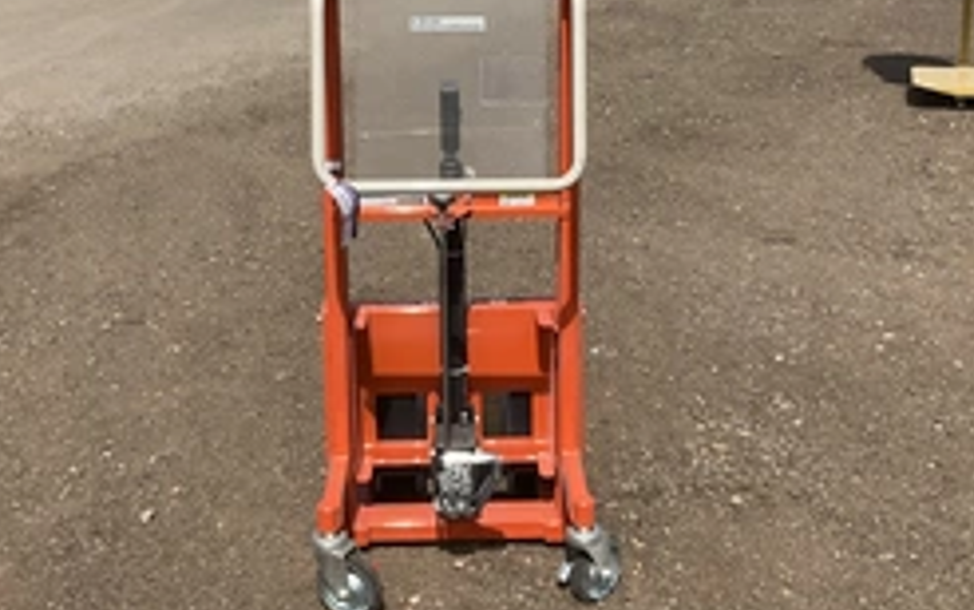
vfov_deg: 25.5
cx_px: 475
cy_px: 151
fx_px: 1328
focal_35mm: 50
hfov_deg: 40.3
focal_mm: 3
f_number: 1.8
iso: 25
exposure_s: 1/2538
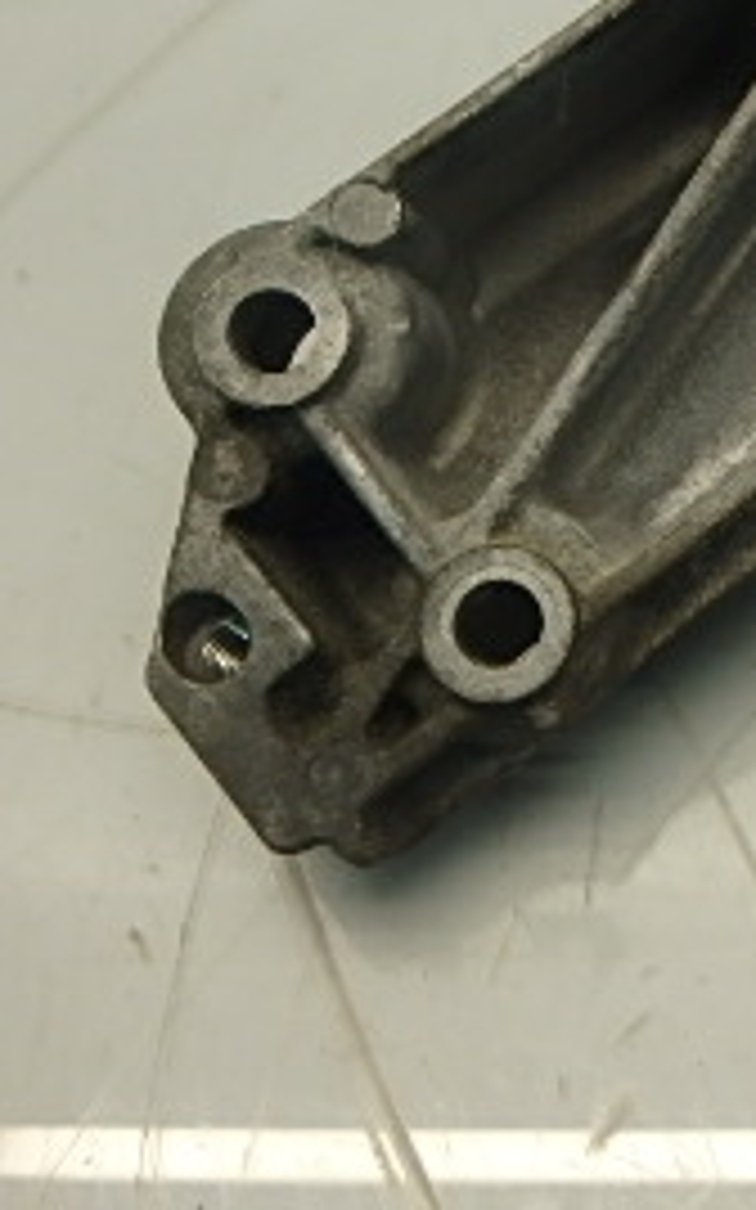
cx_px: 1004
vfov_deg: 37.3
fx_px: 1748
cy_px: 310
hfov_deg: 21.8
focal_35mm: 53
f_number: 3.5
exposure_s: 1/60
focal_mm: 3.7
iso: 160
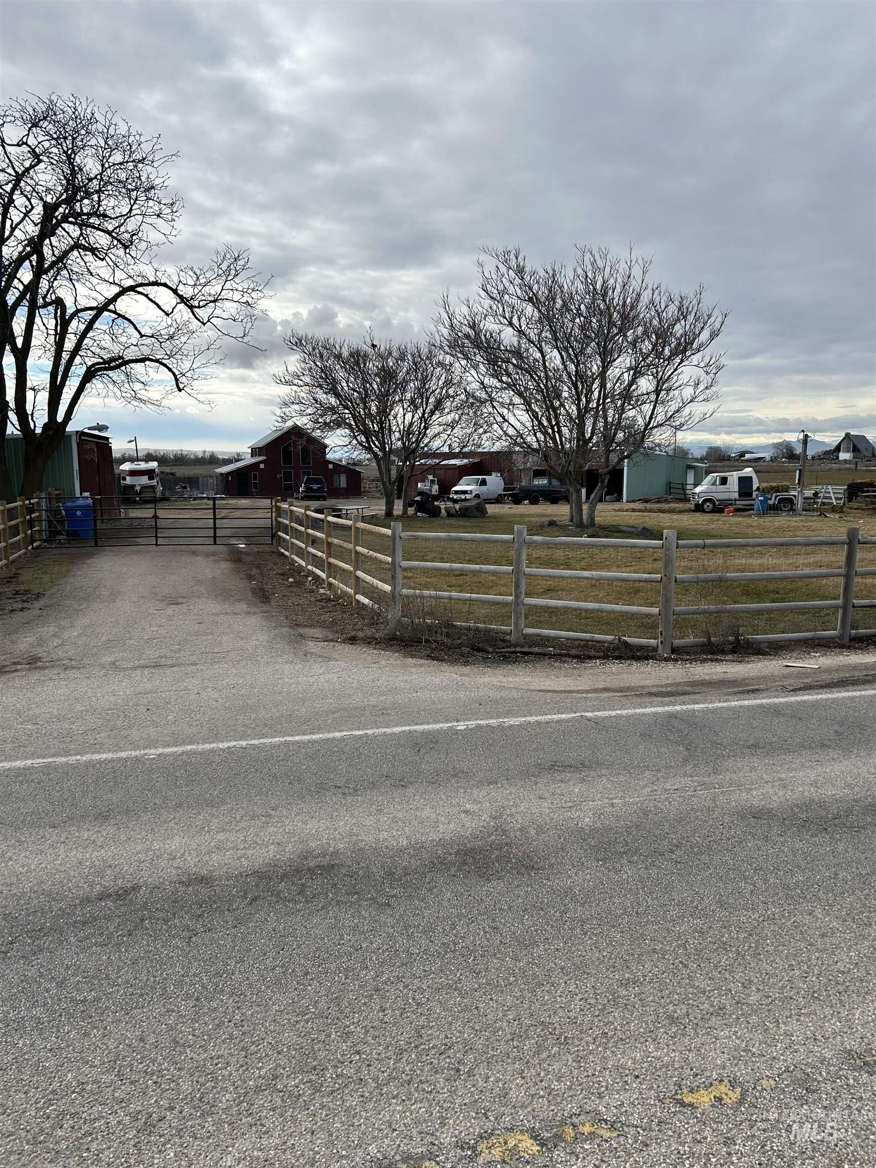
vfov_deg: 67.3
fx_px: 877
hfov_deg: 53.1
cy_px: 584
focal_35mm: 26
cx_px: 438
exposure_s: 1/3571
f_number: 1.5
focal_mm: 5.7
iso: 50
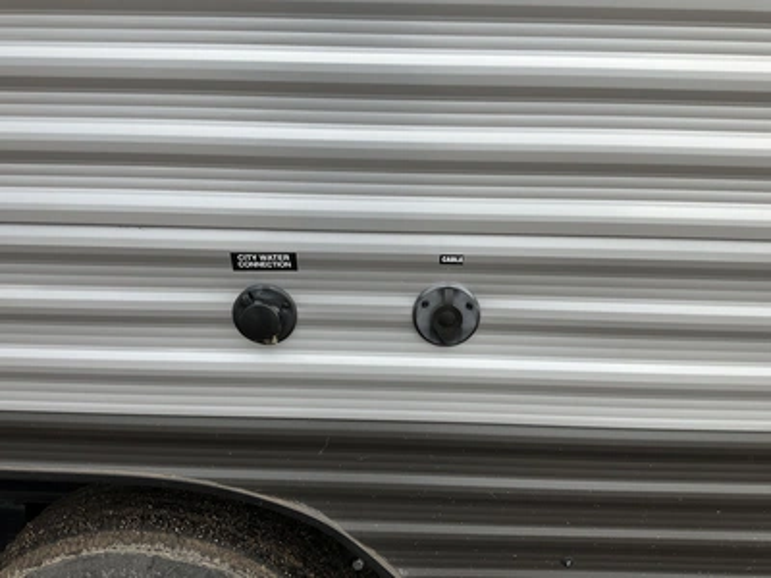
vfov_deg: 48.2
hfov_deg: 61.7
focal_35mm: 29
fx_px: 646
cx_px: 386
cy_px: 289
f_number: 1.8
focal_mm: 3
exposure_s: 1/383
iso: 25
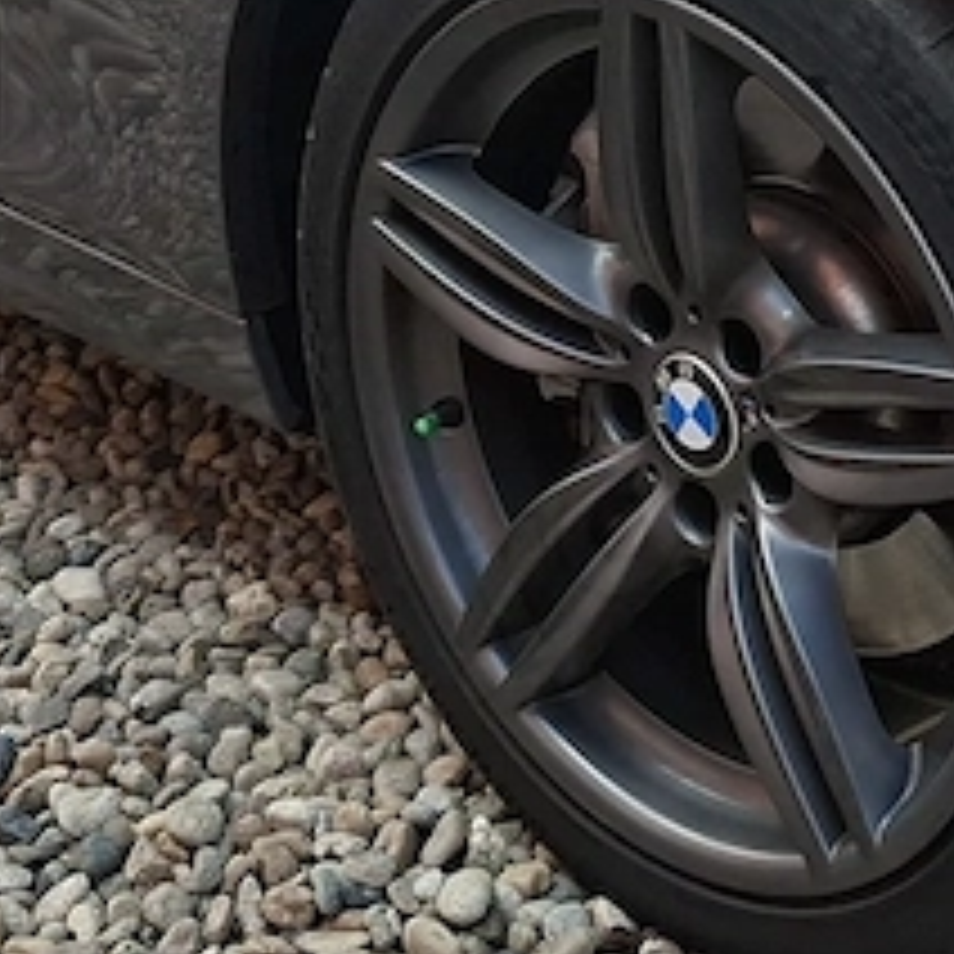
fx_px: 2993
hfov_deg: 18.0
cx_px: 724
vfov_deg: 17.1
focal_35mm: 96
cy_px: -252
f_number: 1.8
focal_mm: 5.54
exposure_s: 1/1089
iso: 50
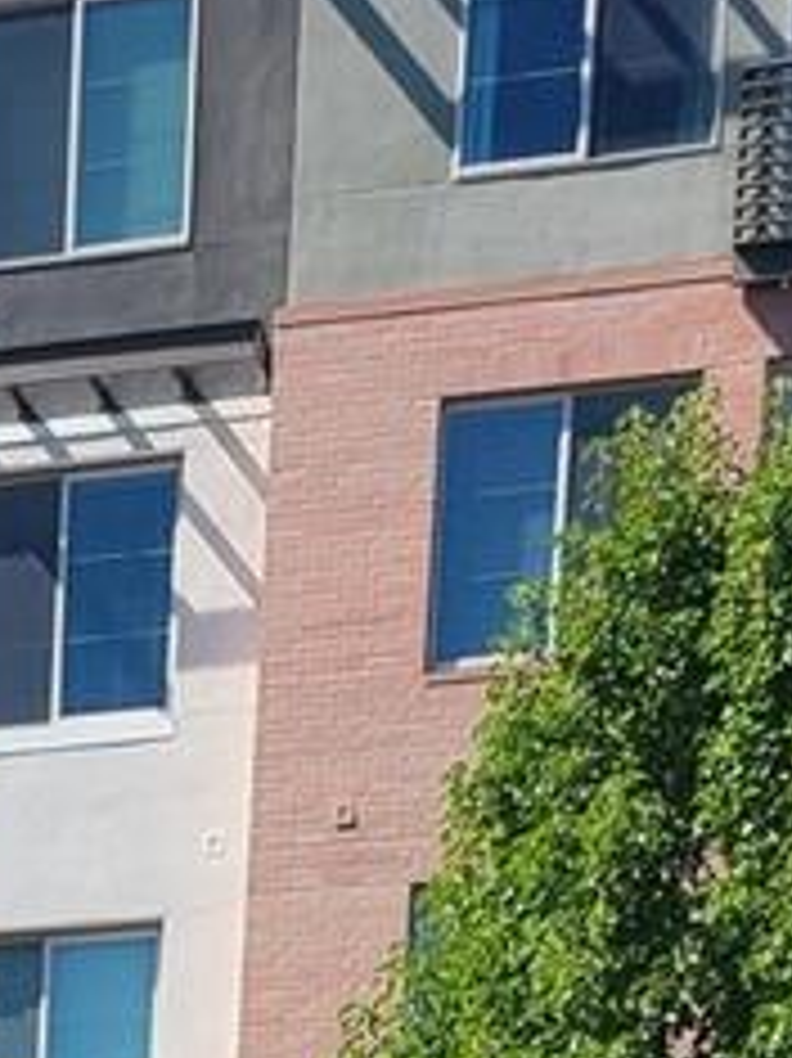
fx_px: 4061
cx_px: -554
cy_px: 2665
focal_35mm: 133
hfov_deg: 10.6
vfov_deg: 11.7
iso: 40
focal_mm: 5.4
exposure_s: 1/1461
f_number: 1.8
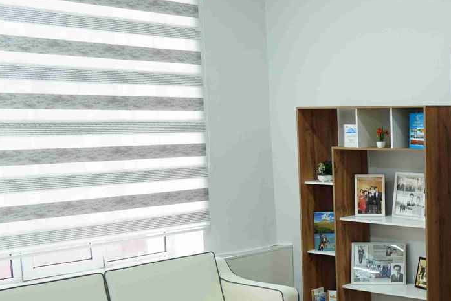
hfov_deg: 29.7
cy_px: 235
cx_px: 472
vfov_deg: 21.7
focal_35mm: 62
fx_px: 777
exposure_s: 1/125
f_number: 4
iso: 1000
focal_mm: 24
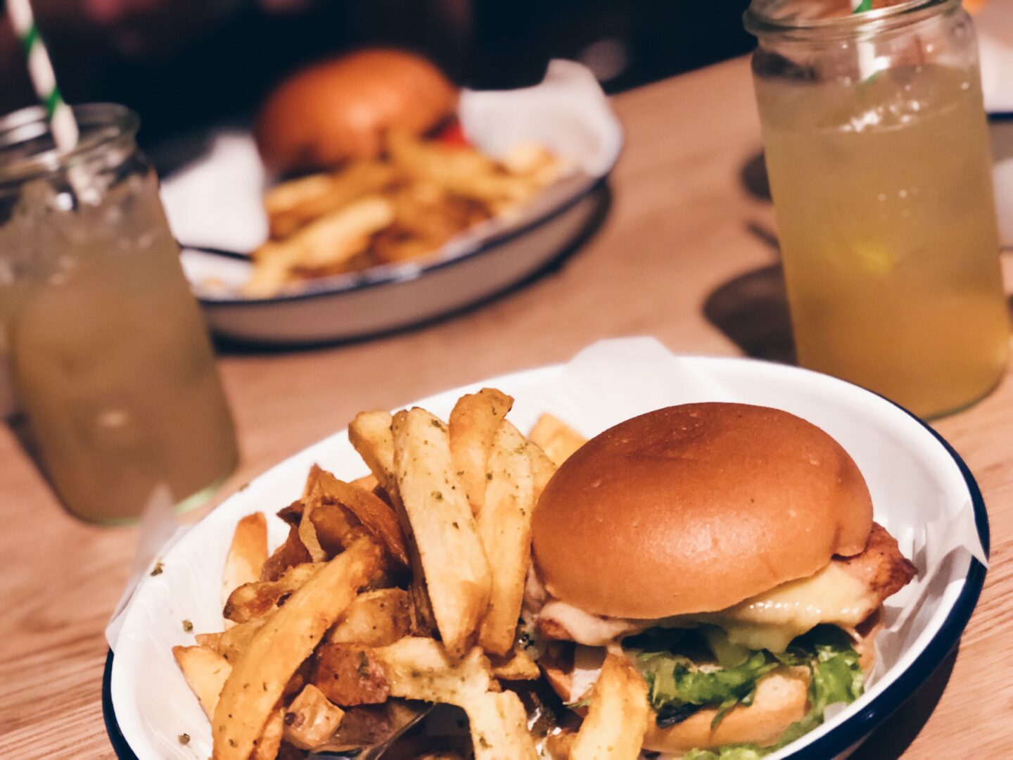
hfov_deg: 33.8
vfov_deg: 25.7
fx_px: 1668
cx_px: 506
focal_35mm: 57
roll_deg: +14.9
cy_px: 380
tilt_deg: -26.1
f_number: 2.8
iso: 640
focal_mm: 6.6
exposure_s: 1/33
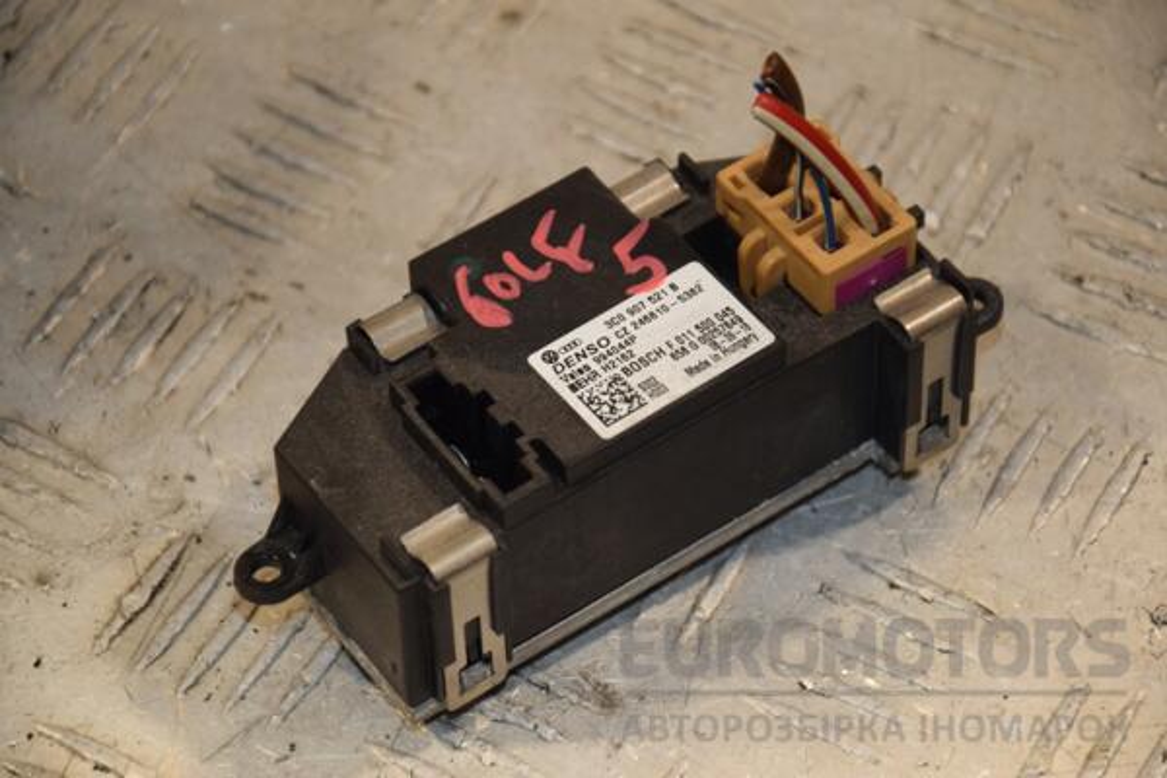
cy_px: 389
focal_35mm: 158
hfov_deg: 13.0
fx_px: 5105
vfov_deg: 8.7
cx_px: 584
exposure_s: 1/200
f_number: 6.3
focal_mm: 105
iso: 800
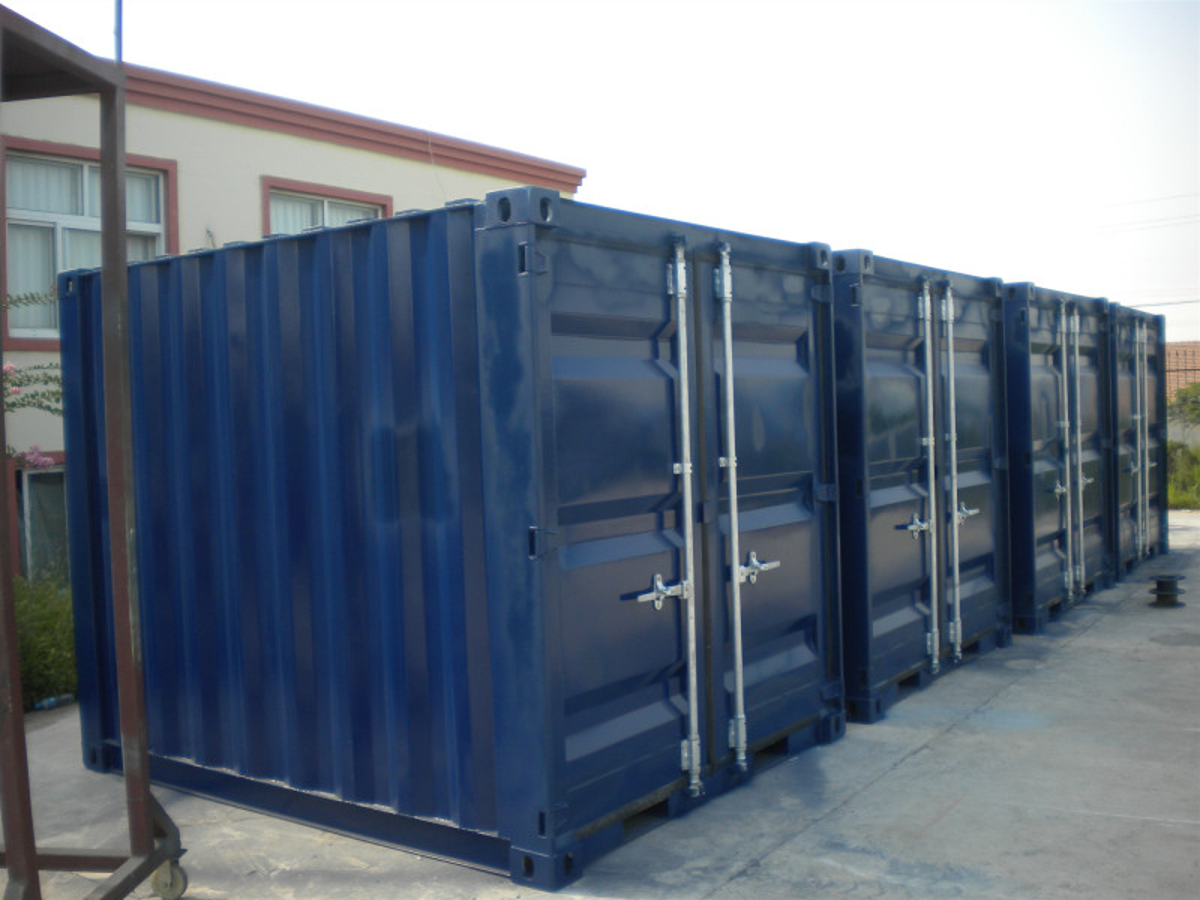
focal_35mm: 35
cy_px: 450
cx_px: 600
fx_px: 1213
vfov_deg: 40.7
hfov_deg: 52.6
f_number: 3.1
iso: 80
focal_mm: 6.3
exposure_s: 1/268
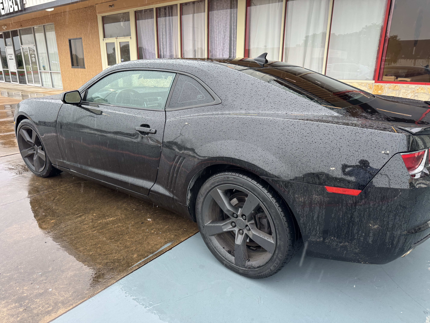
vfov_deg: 56.8
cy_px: 162
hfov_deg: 71.6
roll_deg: -0.6
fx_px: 298
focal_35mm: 24
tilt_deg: -19.2
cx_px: 215
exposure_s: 1/120
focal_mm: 6.76
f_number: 1.78
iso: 125
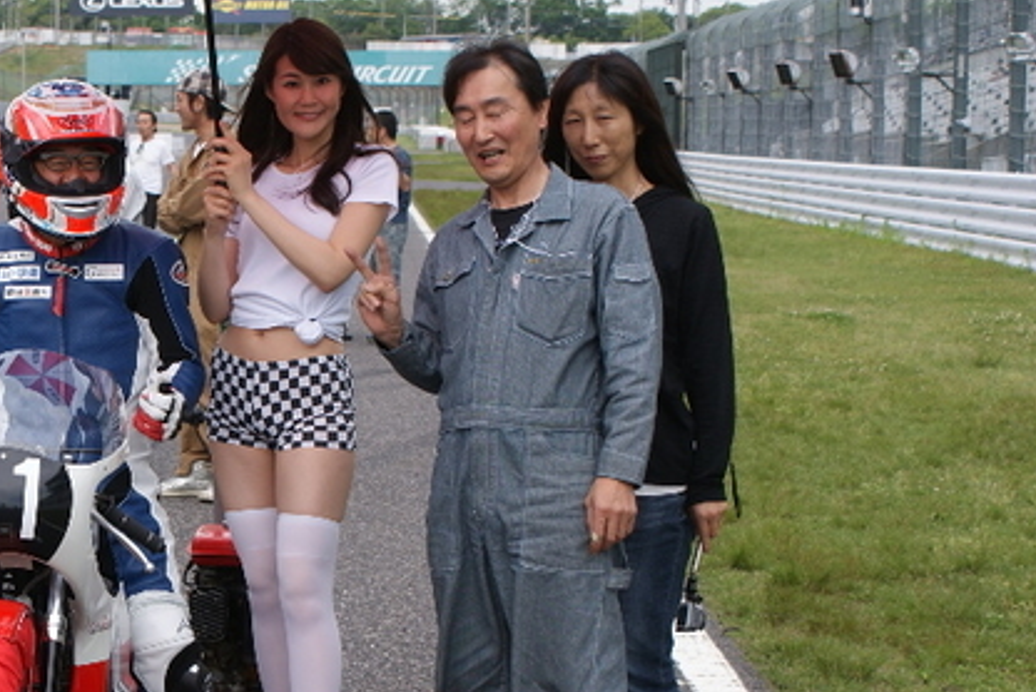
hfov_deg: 19.8
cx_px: 102
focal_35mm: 101
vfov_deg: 13.6
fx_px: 2907
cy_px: 417
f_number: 7.1
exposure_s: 1/100
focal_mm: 35
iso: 100
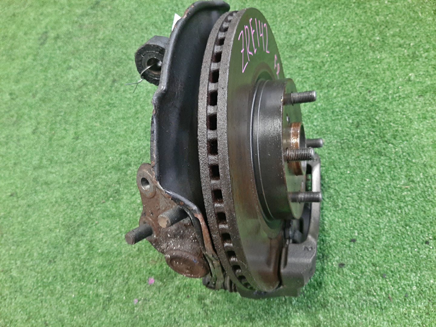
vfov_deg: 53.1
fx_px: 327
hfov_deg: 67.3
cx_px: 218
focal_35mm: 26
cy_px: 164
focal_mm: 3.93
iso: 206
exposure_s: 1/25
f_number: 1.7
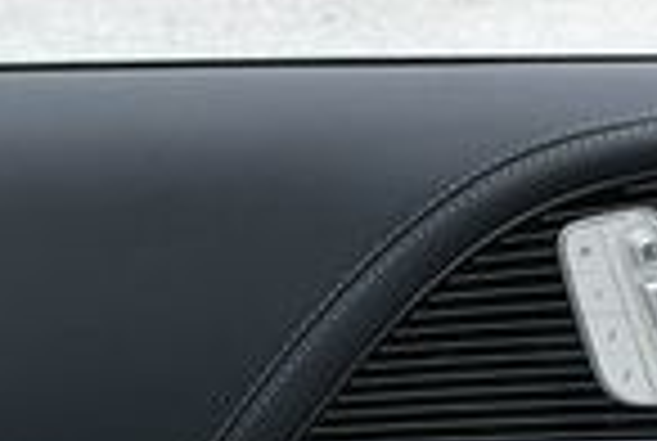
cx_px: 351
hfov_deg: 13.0
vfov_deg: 8.4
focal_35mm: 158
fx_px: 2889
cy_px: 814
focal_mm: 18
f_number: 8
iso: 200
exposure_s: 1/250
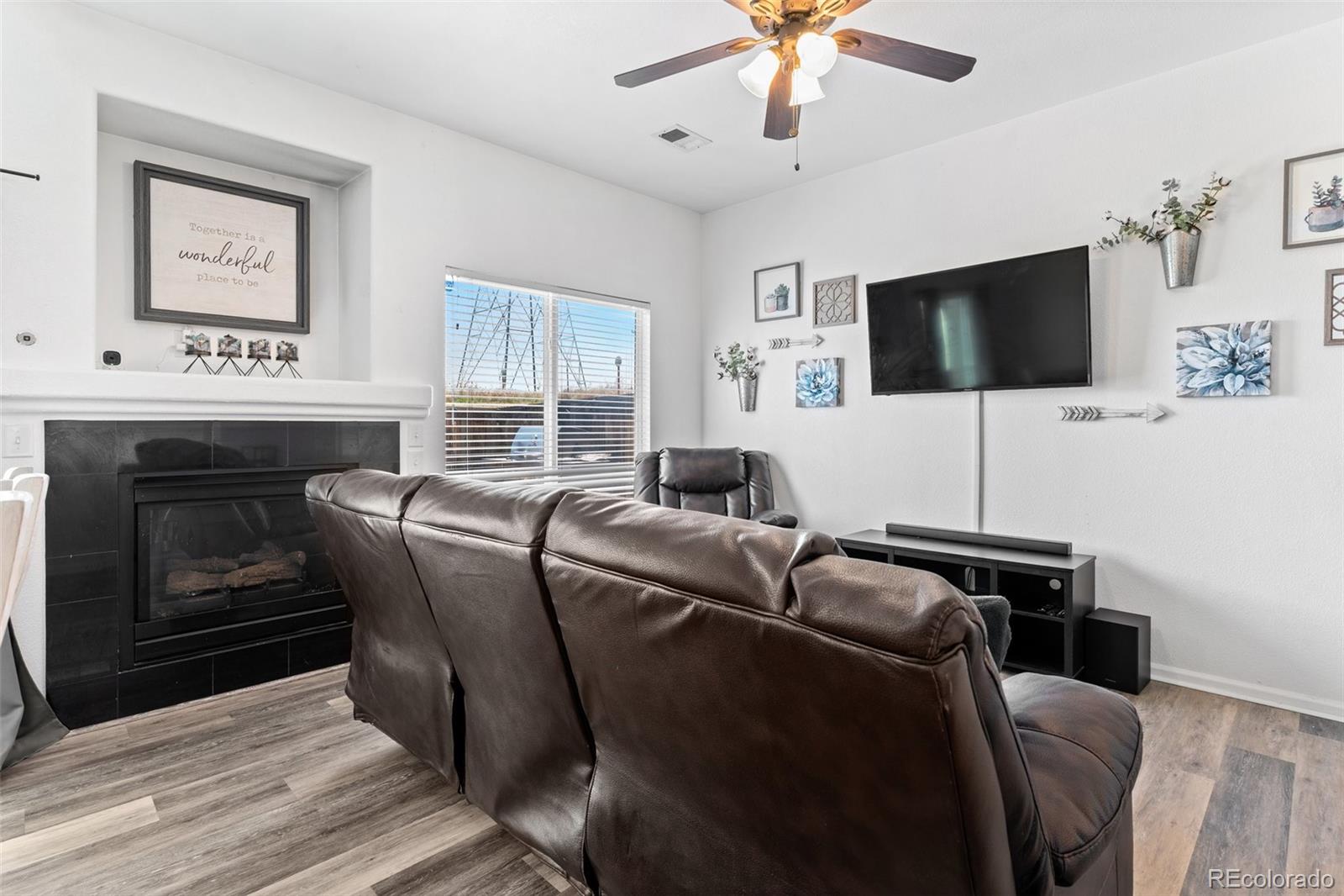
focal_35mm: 17
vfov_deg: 70.4
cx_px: 672
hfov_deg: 93.3
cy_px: 448
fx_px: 634
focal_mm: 17
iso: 100
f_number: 8
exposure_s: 1
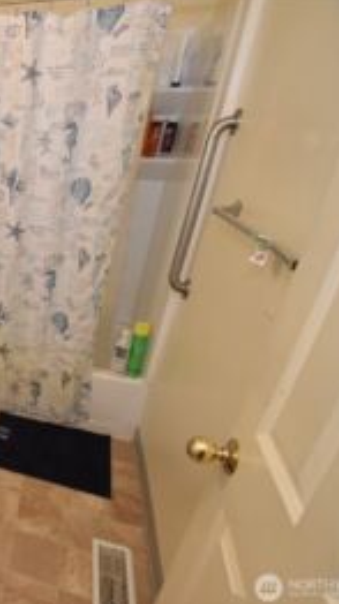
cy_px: 301
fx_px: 384
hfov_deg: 36.2
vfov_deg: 76.3
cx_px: -74
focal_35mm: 24
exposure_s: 1/125
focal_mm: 10
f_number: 4
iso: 1250
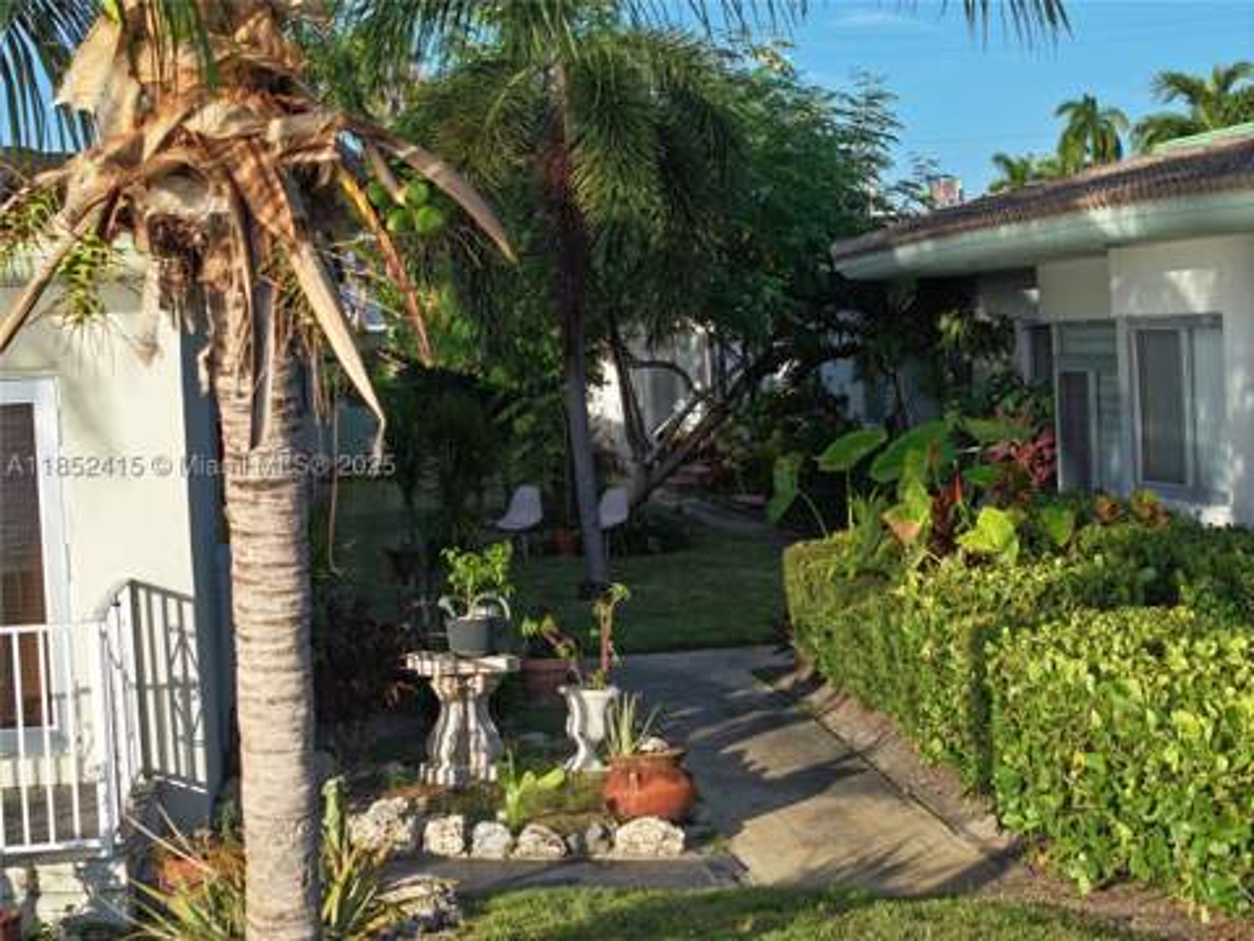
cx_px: 627
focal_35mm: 70
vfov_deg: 21.0
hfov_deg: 27.8
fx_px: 2536
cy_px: 470
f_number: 2.8
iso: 150
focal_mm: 19.35
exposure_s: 1/1000
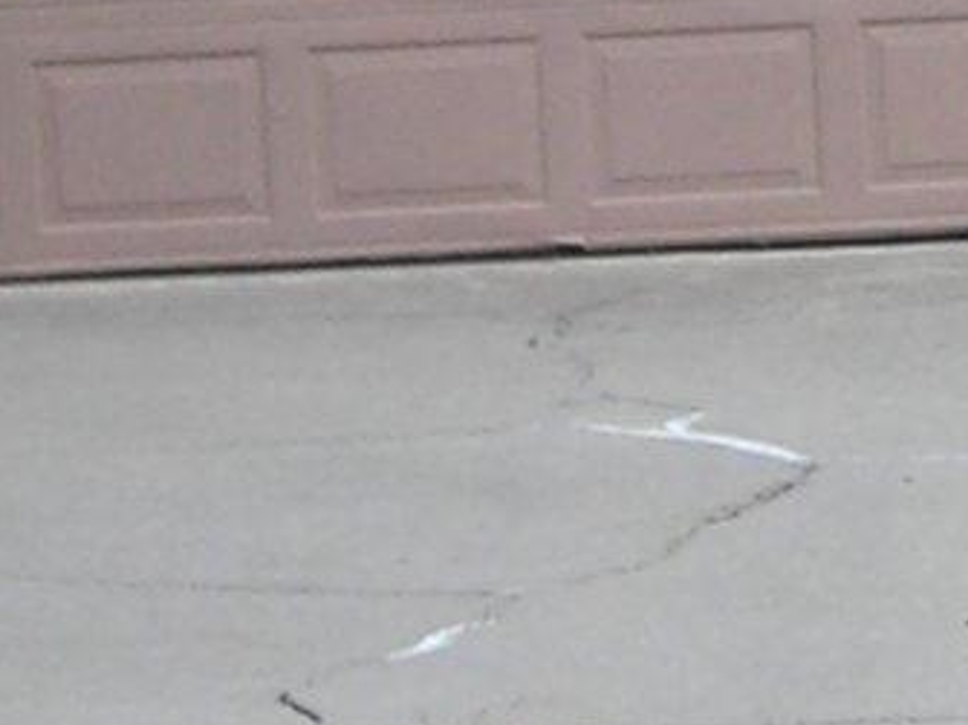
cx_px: 2286
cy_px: -38
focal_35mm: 294
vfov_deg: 5.0
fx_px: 8218
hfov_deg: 6.4
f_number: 6.4
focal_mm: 6.3
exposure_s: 1/154
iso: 50
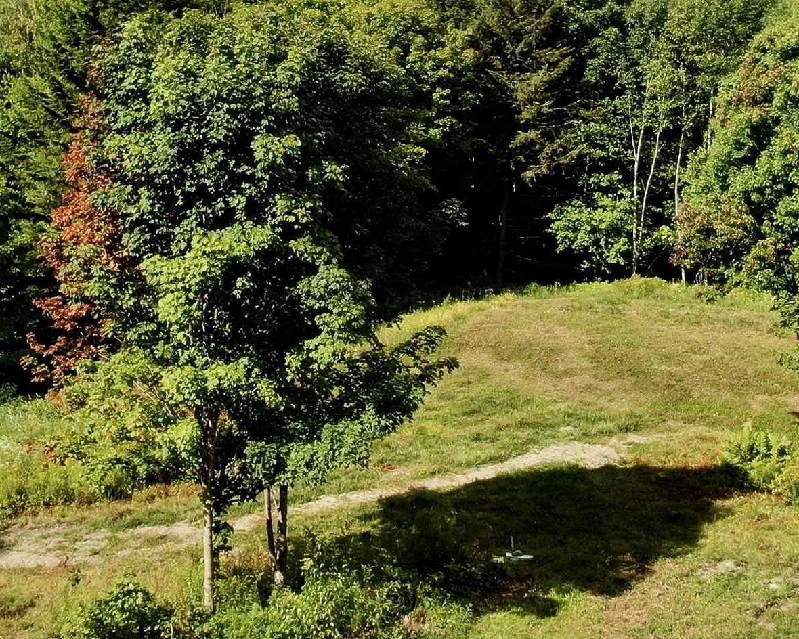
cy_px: 51
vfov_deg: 24.2
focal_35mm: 61
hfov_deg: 30.9
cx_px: 447
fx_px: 1442
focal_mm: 4.39
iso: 100
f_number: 2.8
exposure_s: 1/1250
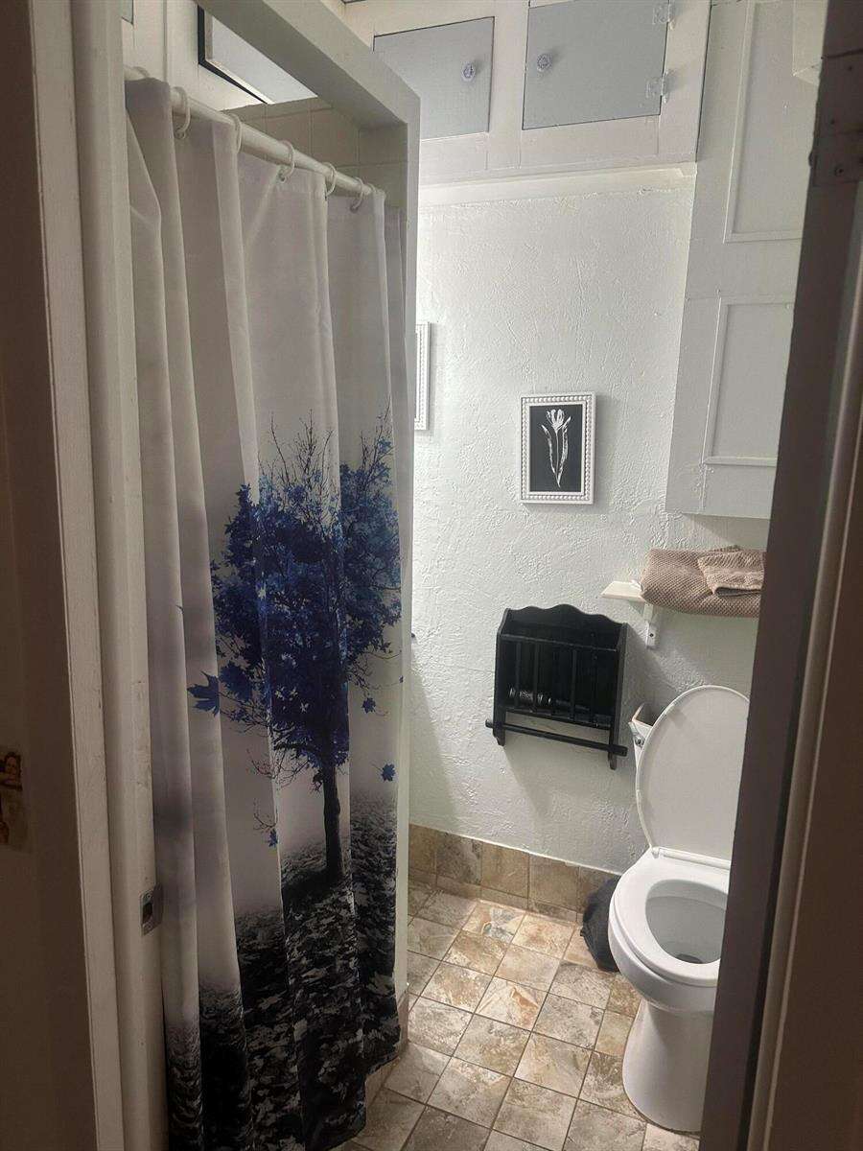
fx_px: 798
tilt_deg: -10.6
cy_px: 576
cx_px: 432
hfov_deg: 56.8
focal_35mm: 24
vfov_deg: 71.6
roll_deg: -4.2
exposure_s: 1/60
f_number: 1.78
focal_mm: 6.86
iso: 200
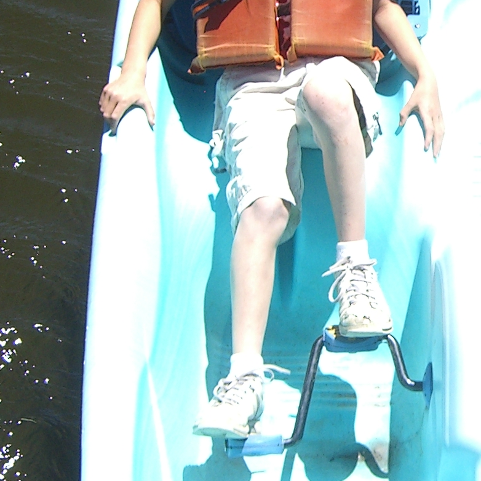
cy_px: 194
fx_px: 2075
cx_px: 526
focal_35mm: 132
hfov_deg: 13.0
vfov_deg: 13.2
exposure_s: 1/400
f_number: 4
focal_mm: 7.9
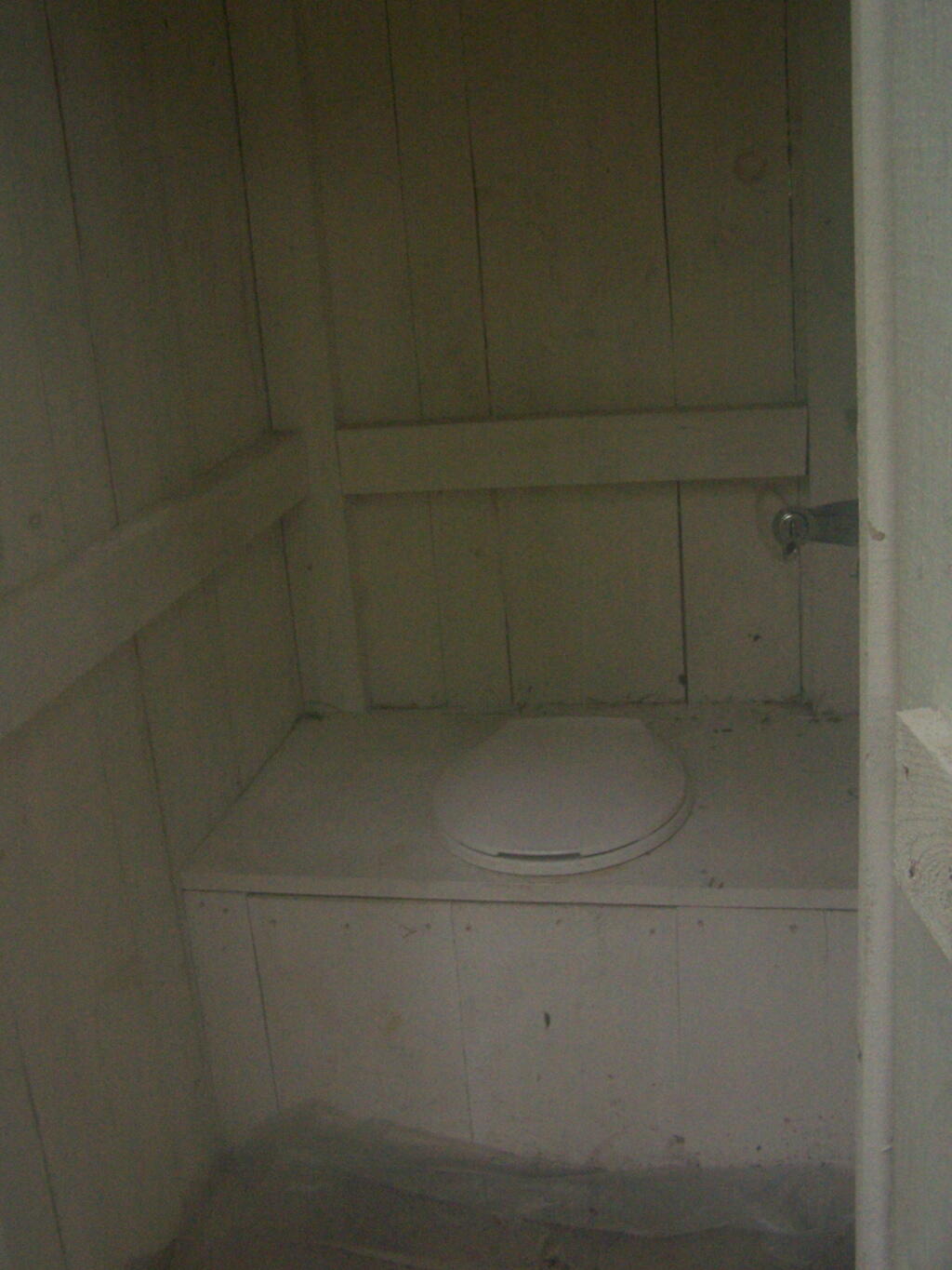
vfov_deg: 49.0
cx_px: 476
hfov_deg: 37.7
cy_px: 635
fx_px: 1393
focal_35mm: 38
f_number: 2.8
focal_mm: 6.3
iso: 400
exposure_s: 1/60
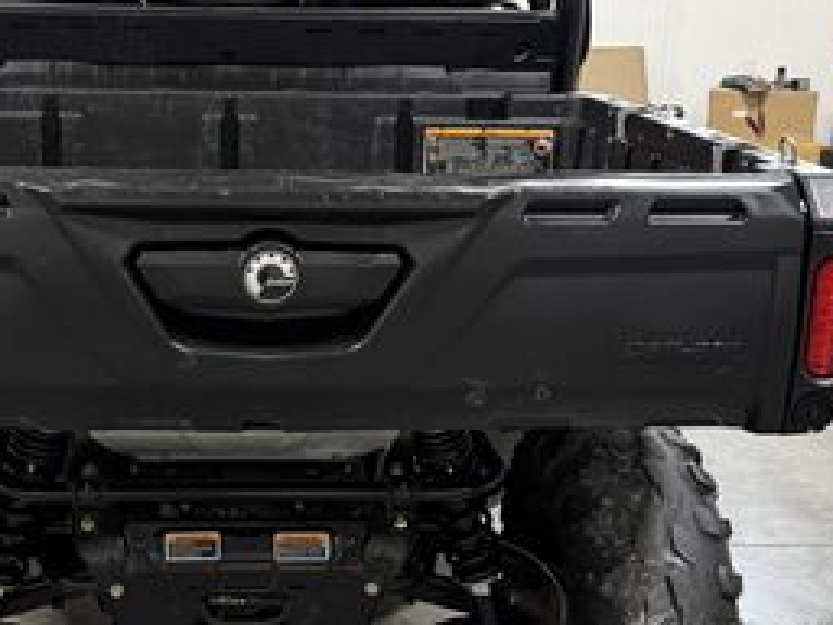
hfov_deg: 31.8
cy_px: 273
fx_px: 1444
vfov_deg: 24.4
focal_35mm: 60
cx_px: 254
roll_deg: +1.2
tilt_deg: -11.2
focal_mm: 6.76
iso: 320
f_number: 1.78
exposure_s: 1/60
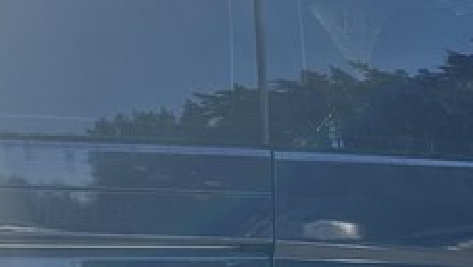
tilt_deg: -7.7
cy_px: 300
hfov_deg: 18.0
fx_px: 1481
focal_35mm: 118
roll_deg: -2.2
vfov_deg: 10.2
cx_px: 90
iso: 80
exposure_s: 1/2110
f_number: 1.78
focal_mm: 6.86
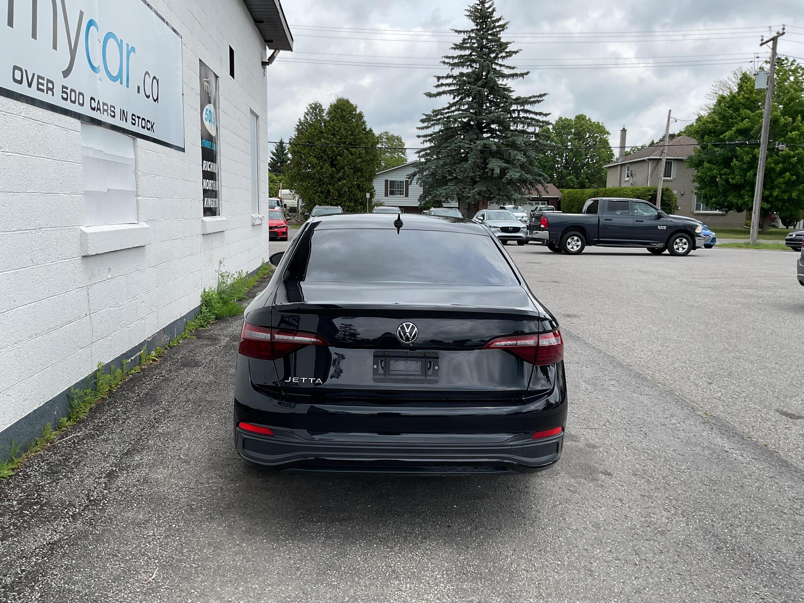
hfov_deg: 61.7
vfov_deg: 48.2
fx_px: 674
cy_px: 302
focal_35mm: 29
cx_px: 402
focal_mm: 3
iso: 16
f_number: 1.8
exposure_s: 1/1534
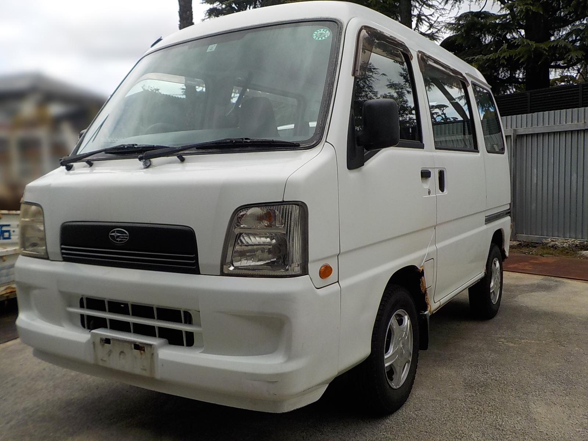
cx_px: 294
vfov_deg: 46.8
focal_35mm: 30
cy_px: 220
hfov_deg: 60.0
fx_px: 510
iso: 125
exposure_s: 1/800
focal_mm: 4.1
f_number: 3.3
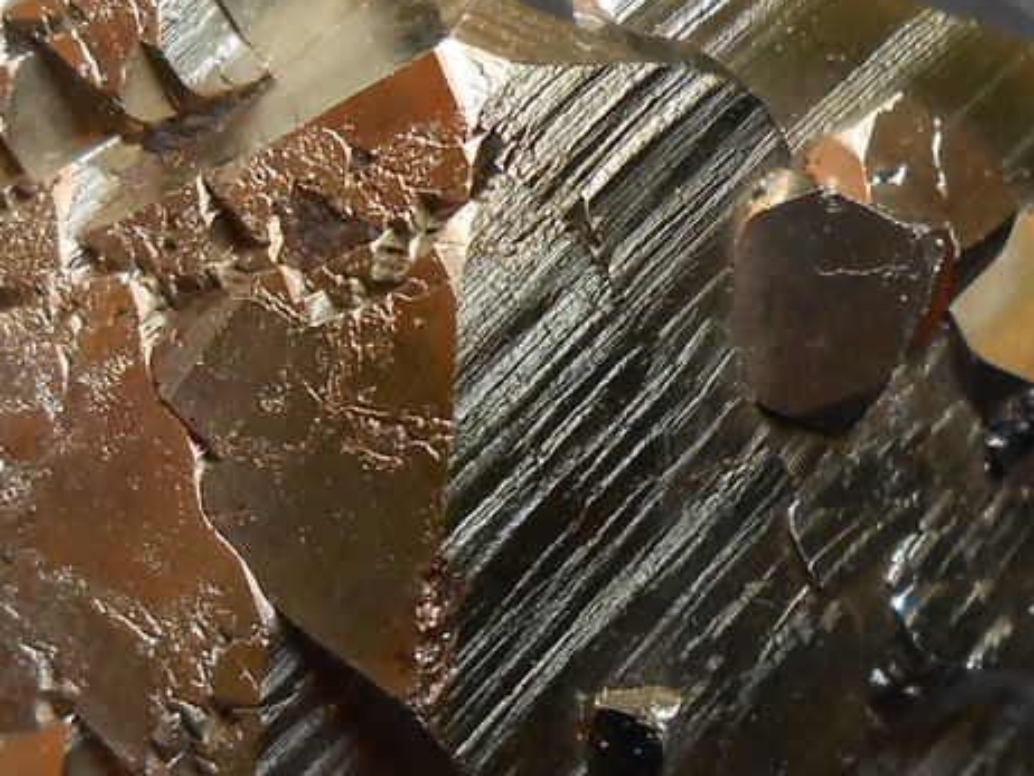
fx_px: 2690
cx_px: 322
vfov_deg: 16.4
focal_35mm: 90
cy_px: 400
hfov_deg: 21.7
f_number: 3.5
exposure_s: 1/30
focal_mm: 4.6
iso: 100
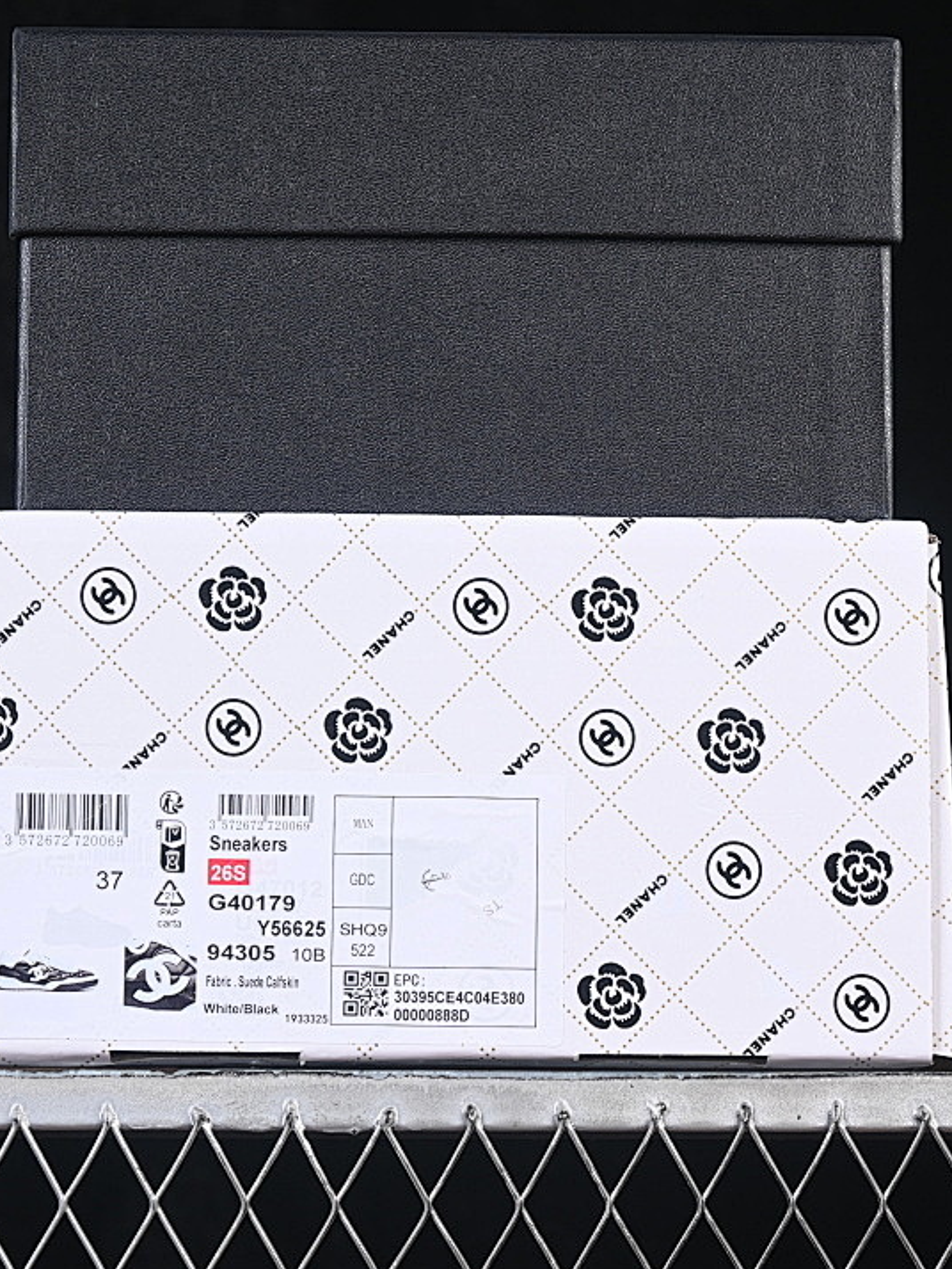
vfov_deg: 18.0
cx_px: 455
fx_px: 3995
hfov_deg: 13.6
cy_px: 638
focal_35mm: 109
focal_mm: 50
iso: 160
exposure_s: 1/60
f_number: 6.3
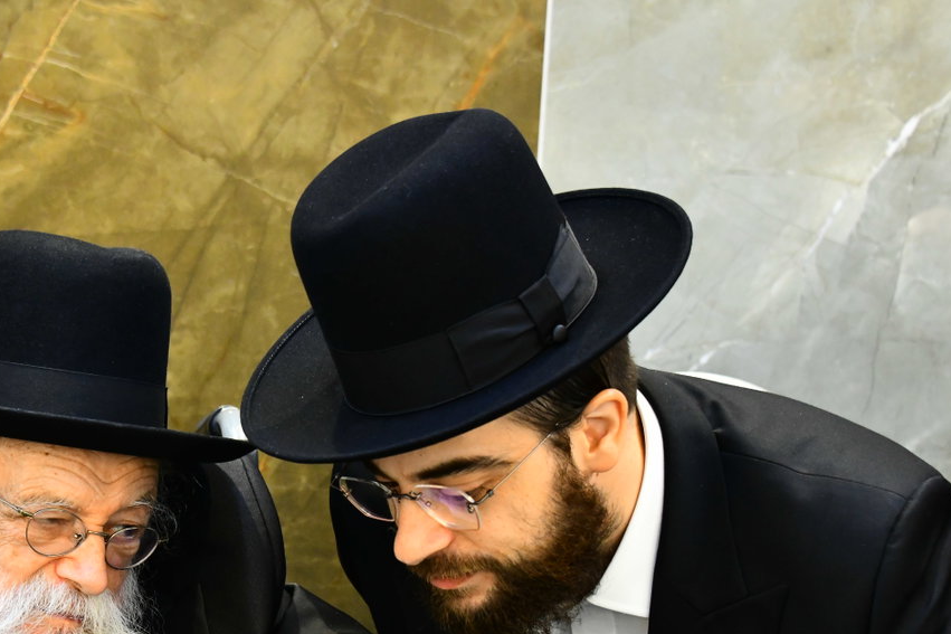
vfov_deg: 13.4
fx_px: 2694
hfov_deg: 19.9
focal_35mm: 102
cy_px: 477
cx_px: 220
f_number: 5.6
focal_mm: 62
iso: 3200
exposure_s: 1/160
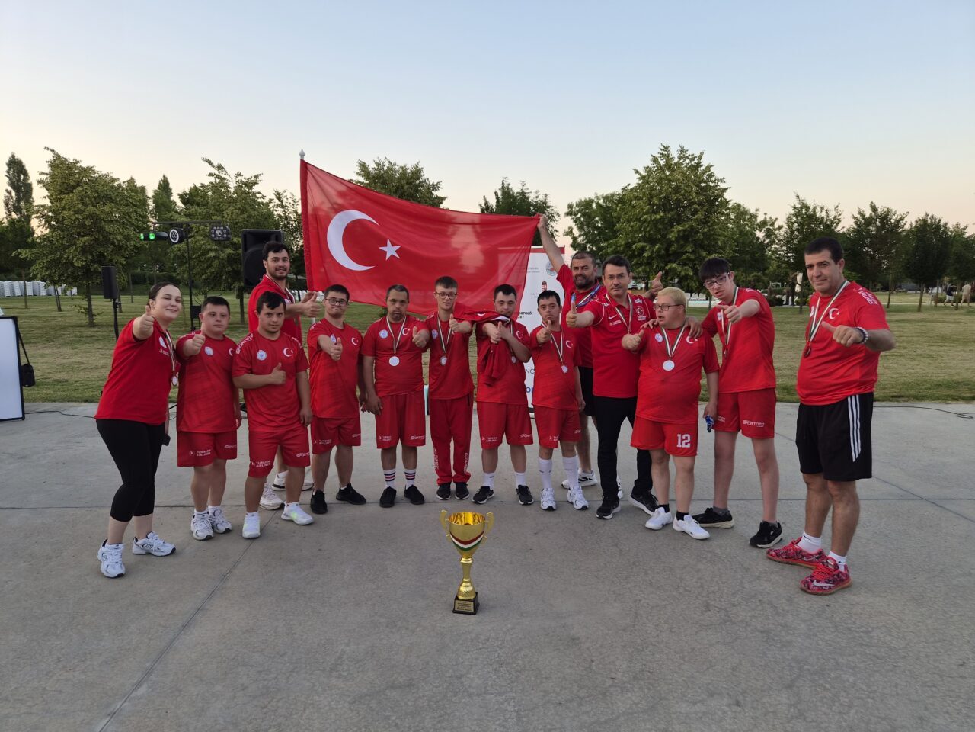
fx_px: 648
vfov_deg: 58.9
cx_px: 488
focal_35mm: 23
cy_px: 366
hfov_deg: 73.9
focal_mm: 5.4
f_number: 1.8
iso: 64
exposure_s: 1/180
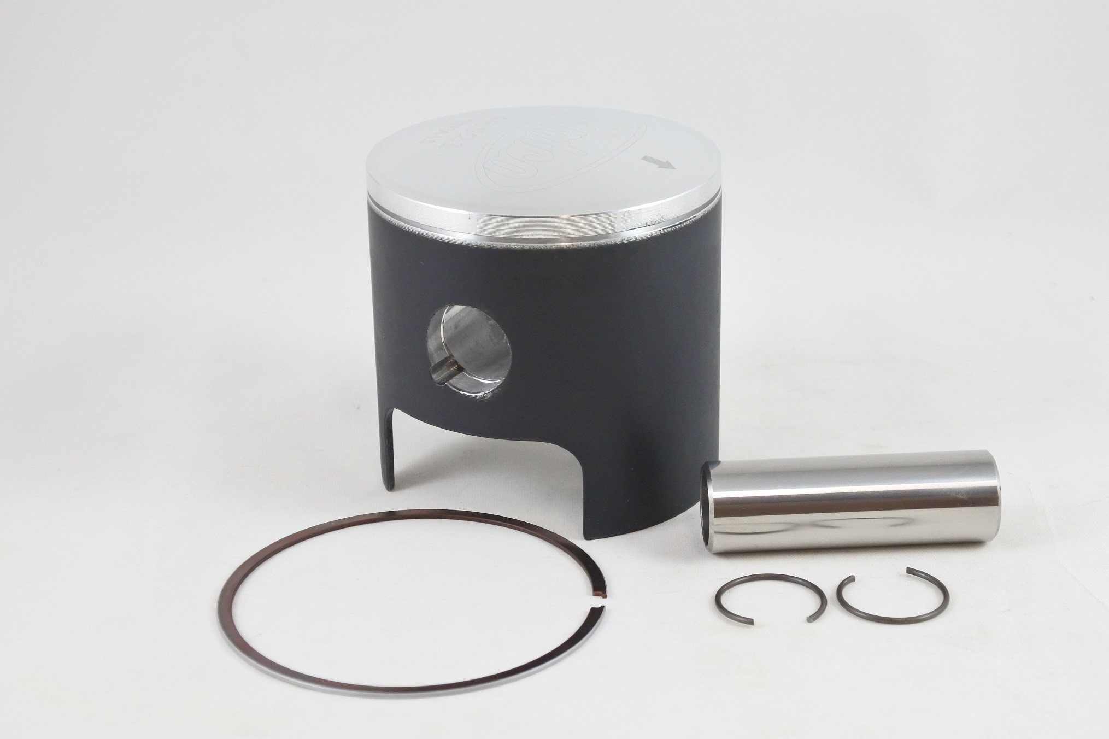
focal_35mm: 55
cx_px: 554
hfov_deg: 36.3
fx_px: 1694
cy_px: 370
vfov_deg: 24.6
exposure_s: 1/125
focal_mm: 20.6
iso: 720
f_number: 4.8
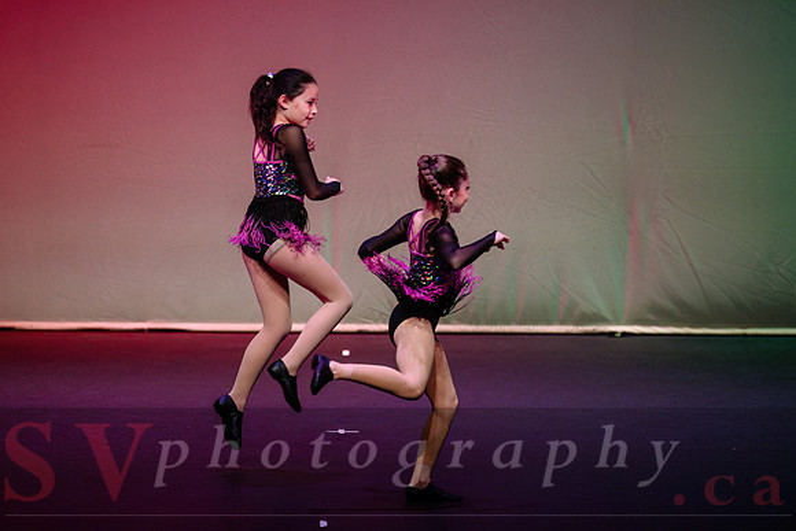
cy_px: 340
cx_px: 350
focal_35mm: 205
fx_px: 4537
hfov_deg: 10.0
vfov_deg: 6.7
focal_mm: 160
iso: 1600
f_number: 2.8
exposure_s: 1/640
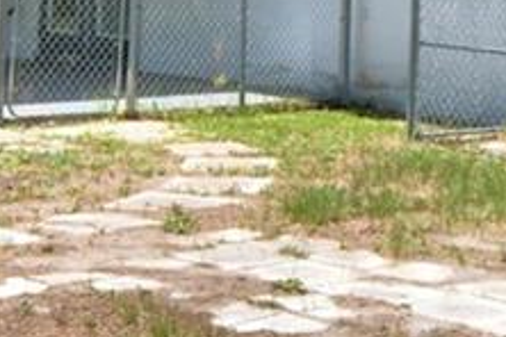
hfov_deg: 18.8
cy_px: -75
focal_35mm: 108
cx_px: 383
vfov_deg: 12.4
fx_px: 1518
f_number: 4.5
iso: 100
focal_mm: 10
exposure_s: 1/1600
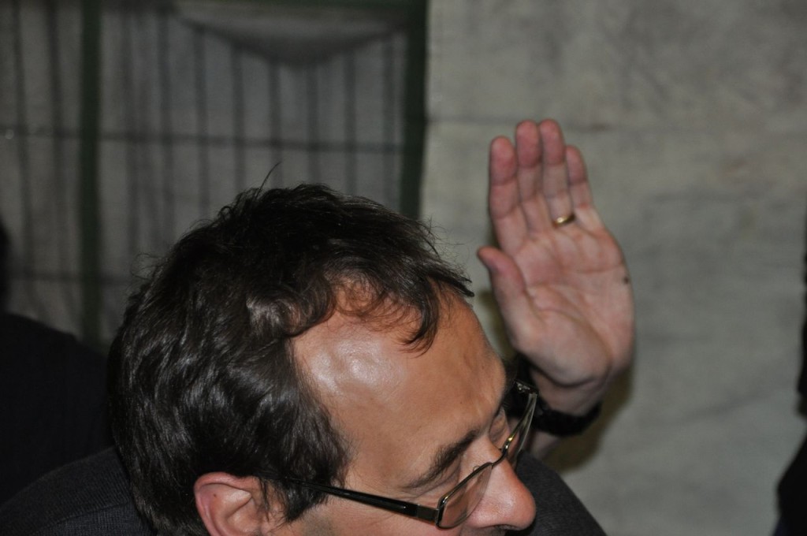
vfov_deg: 10.1
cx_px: 404
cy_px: 268
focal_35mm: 135
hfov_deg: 15.2
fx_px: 3022
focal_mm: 90
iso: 800
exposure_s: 1/60
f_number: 5.3
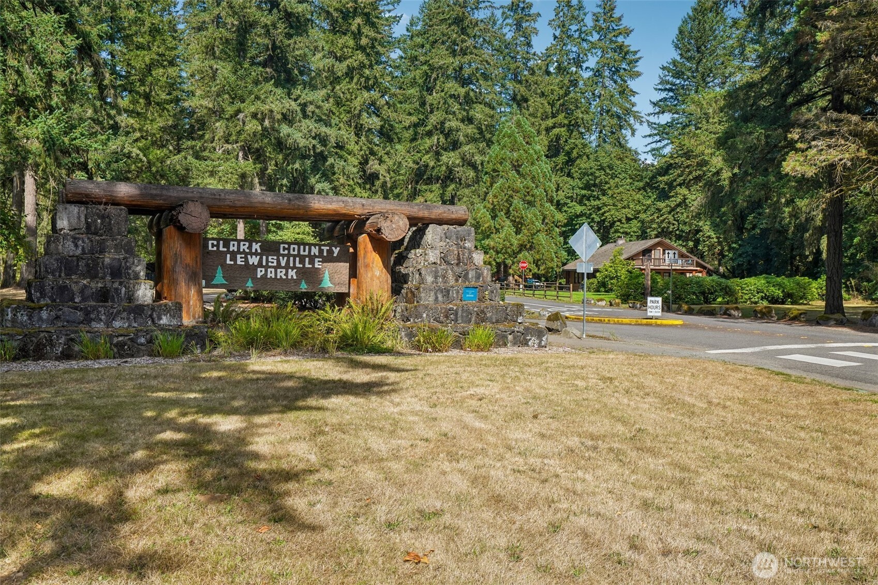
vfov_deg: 37.8
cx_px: 439
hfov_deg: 54.4
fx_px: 853
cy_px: 292
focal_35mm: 35
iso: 400
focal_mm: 35
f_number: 8
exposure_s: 1/400
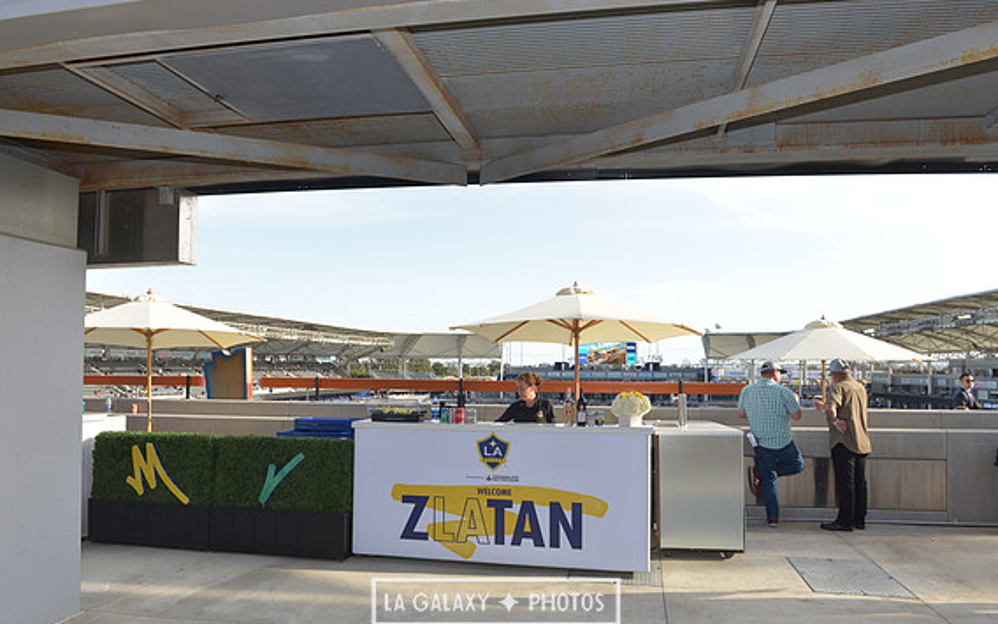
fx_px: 680
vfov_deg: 49.2
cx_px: 495
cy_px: 338
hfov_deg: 72.5
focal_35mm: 25
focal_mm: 24
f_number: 8
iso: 200
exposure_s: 1/160
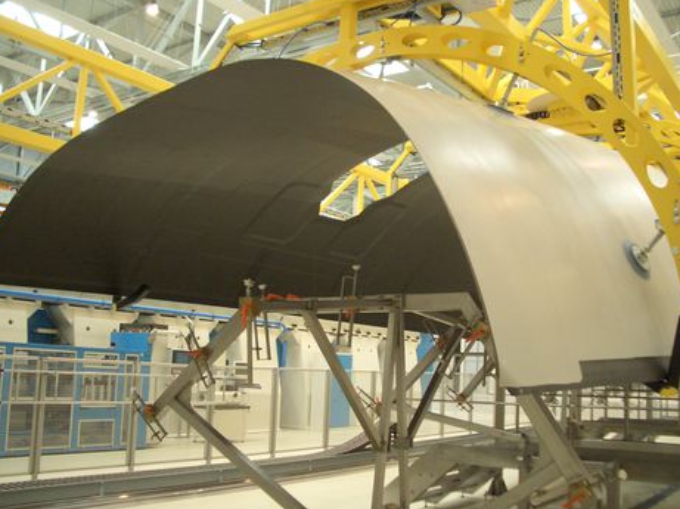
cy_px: 241
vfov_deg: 37.7
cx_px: 333
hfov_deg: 49.0
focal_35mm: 38
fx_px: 746
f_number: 2.6
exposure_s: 1/80
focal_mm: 5.8
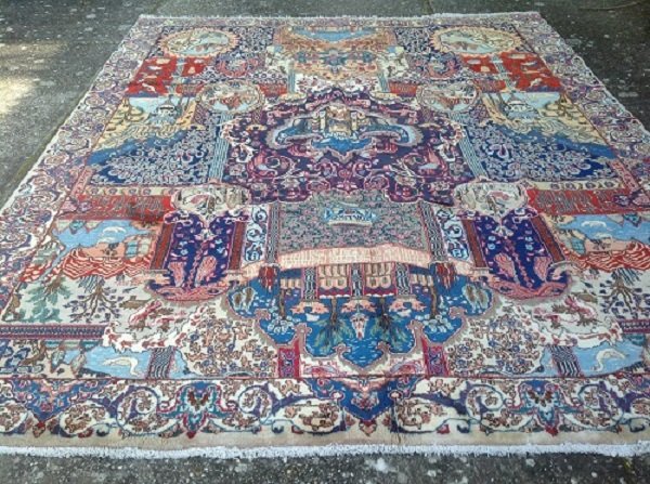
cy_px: 242
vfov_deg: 40.5
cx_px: 325
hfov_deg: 52.7
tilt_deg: -39.6
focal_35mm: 35
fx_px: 656
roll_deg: -1.4
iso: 50
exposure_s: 1/204
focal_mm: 4.28
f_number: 2.4
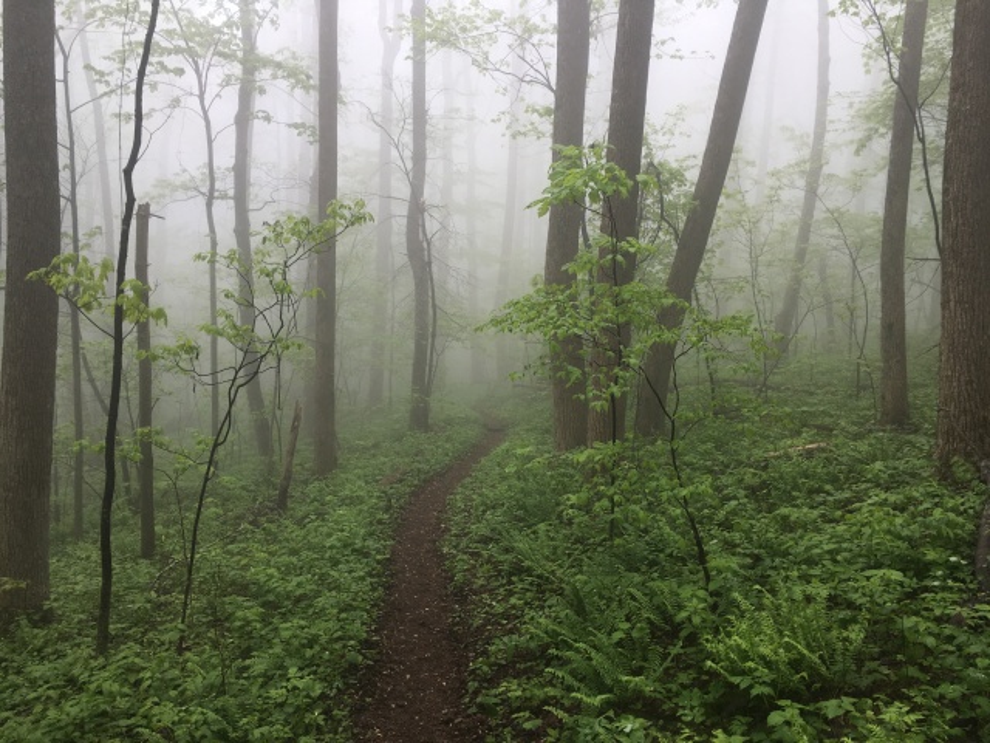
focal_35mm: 29
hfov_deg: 61.7
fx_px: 829
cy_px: 372
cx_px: 495
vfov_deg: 48.2
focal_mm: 4.15
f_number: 2.2
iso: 25
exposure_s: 1/181
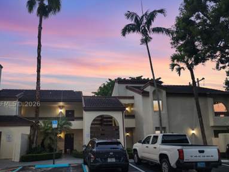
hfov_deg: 61.3
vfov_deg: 47.9
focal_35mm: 29
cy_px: 104
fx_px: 192
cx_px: 96
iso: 200
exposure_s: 1/120
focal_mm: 6.4
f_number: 1.8
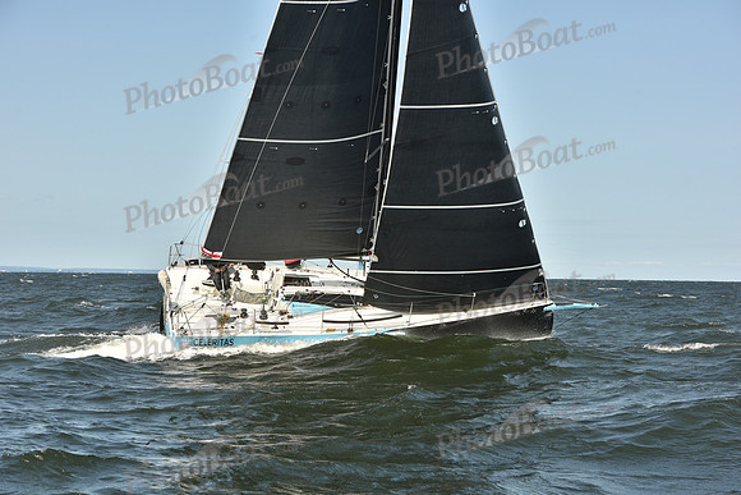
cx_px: 370
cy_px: 248
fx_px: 1606
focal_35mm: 78
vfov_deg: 17.5
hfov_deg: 26.0
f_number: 8
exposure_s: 1/800
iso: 250
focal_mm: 78
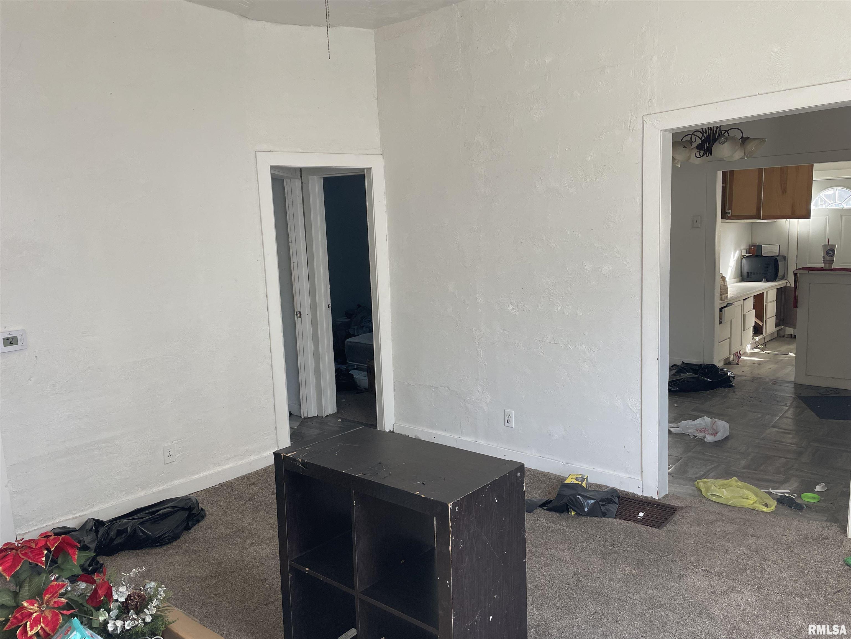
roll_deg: +2.8
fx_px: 639
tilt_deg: -7.0
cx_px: 426
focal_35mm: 26
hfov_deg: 67.3
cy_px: 320
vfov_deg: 53.1
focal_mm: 4.2
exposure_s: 1/121
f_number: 1.6
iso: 64
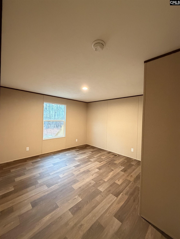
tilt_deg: -0.5
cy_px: 120
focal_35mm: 14
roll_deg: -2.0
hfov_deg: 85.7
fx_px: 97
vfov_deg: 102.1
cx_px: 90
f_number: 2.2
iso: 640
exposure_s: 1/60
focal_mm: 2.22
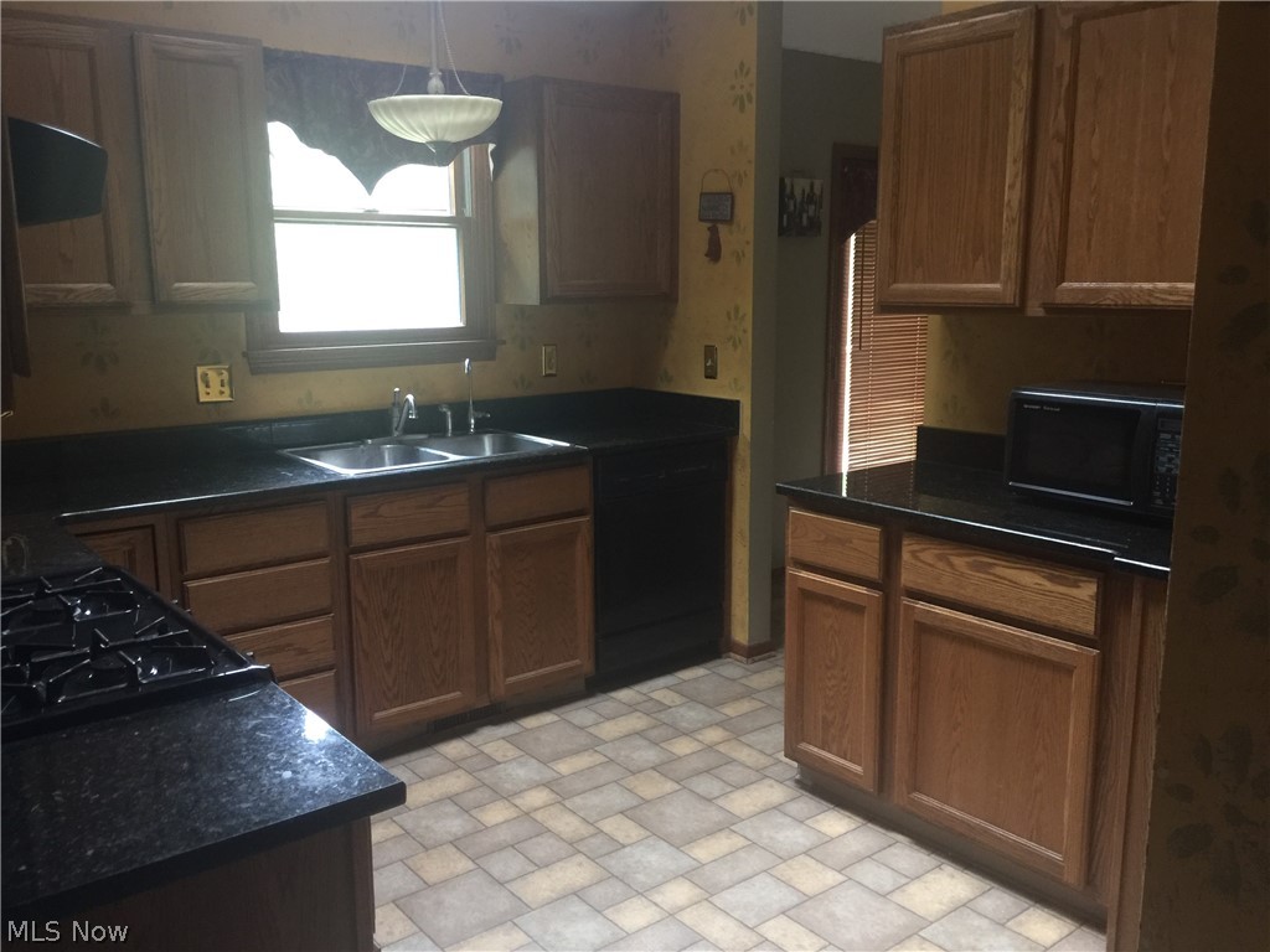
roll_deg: -0.1
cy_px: 476
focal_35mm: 29
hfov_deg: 61.7
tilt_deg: -9.2
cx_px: 635
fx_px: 1064
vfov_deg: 48.2
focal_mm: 4.15
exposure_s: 1/10
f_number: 2.2
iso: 100
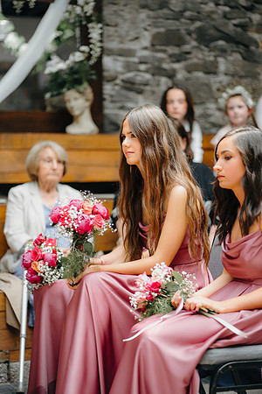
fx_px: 928
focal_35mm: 85
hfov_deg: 16.1
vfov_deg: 23.9
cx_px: 131
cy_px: 197
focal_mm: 85
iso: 100
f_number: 2
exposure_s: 1/400
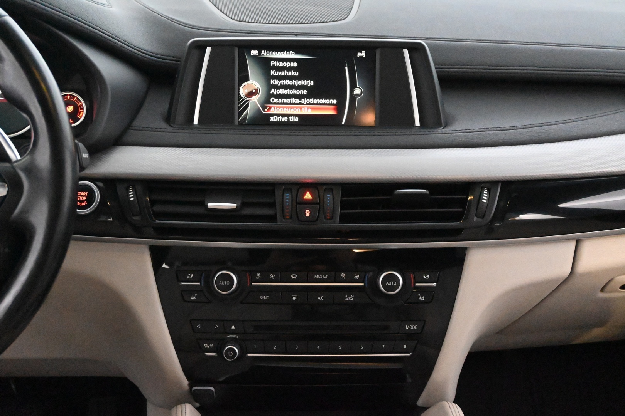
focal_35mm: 50
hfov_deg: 40.0
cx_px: 312
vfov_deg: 27.3
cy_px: 208
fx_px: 859
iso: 20000
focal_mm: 33
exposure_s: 1/50
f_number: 5
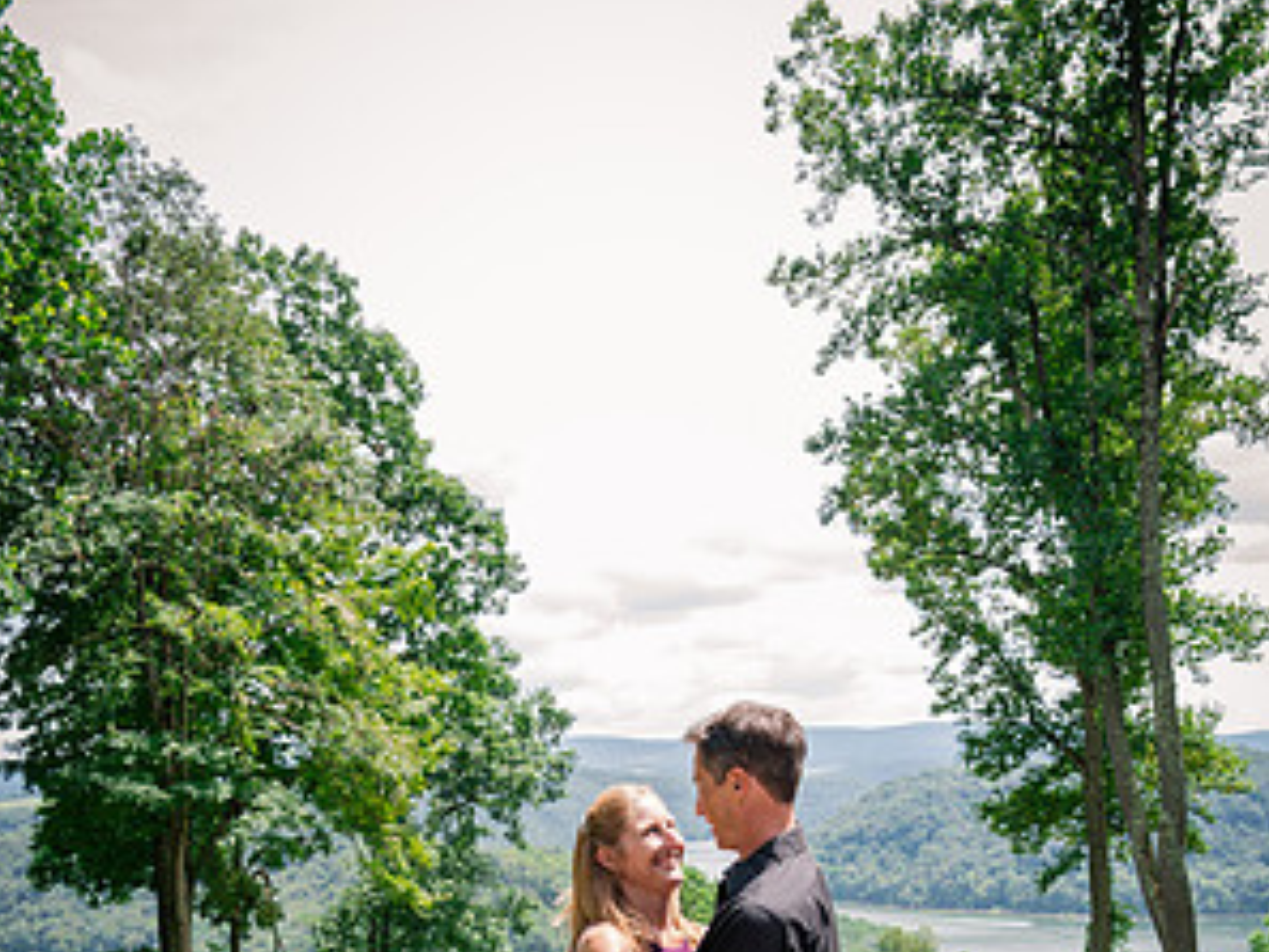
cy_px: 918
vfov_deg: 37.1
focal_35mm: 35
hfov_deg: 52.6
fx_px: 1284
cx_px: 637
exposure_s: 1/250
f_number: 4
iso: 160
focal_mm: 24
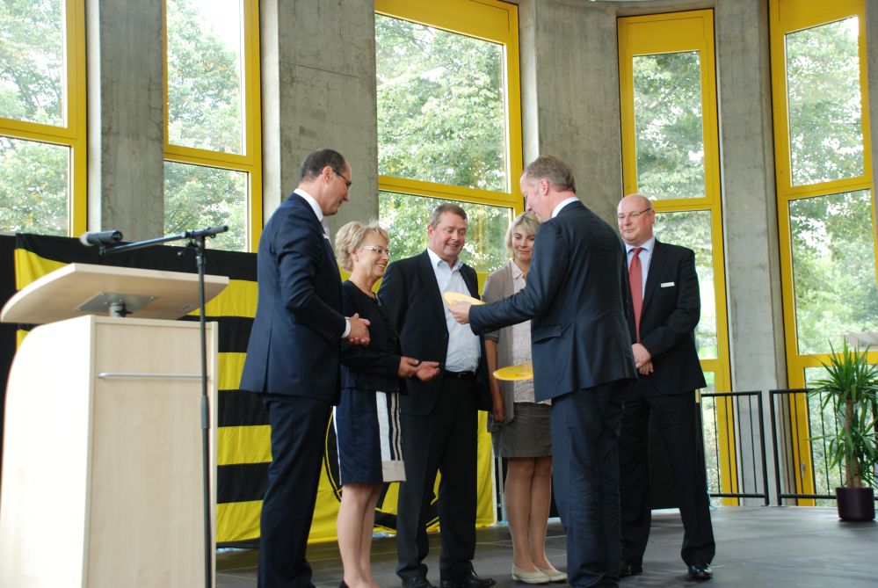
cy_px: 294
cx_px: 439
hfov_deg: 41.1
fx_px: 1172
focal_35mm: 48
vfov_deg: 28.2
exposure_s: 1/30
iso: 280
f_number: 4.2
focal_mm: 32
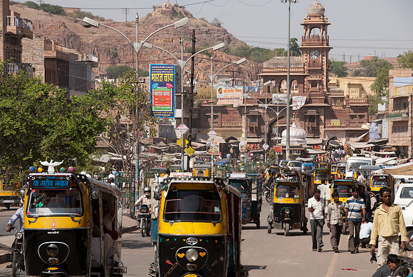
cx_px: 206
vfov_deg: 9.7
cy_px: 138
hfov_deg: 14.4
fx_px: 1636
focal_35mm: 142
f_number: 8
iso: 100
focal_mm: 95
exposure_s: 1/250
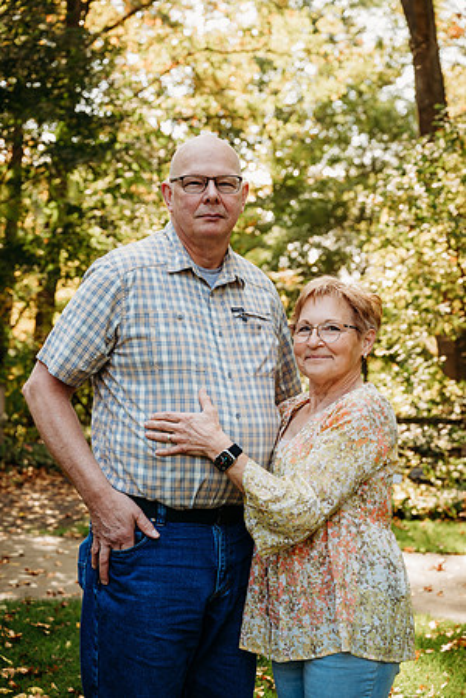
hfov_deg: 24.6
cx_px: 233
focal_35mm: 55
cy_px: 349
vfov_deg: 36.2
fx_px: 1068
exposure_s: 1/250
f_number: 4.5
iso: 400
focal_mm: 55
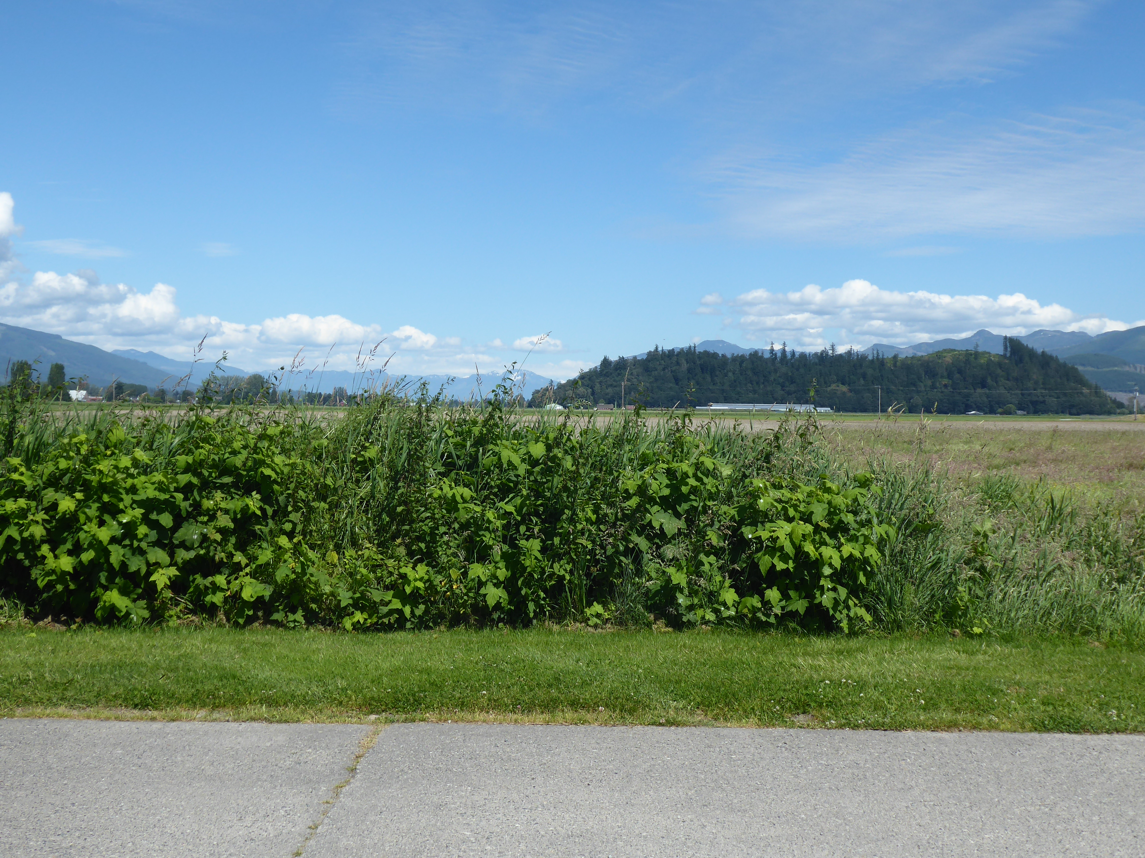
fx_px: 1455
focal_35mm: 44
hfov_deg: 42.9
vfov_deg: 32.9
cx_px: 572
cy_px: 429
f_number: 3.9
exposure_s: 1/800
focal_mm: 7.8
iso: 80
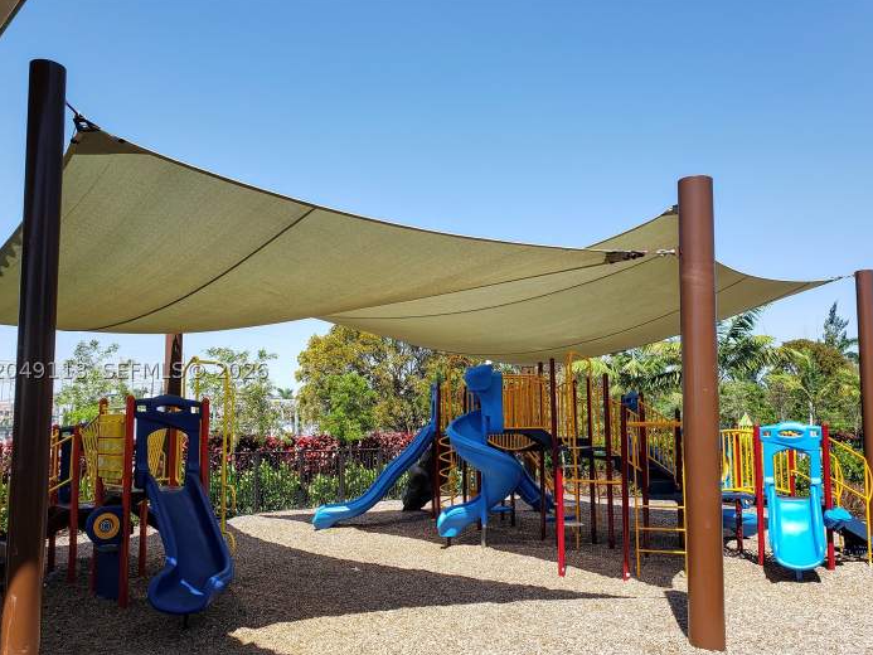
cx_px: 461
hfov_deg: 59.9
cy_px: 370
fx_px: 757
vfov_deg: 46.7
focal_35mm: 30
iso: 50
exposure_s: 1/805
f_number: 2.4
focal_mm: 4.3
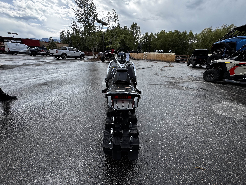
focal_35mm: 14
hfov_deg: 102.1
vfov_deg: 85.7
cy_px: 92
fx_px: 99
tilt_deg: -20.4
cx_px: 123
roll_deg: -0.7
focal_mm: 2.22
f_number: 2.2
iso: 50
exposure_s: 1/615
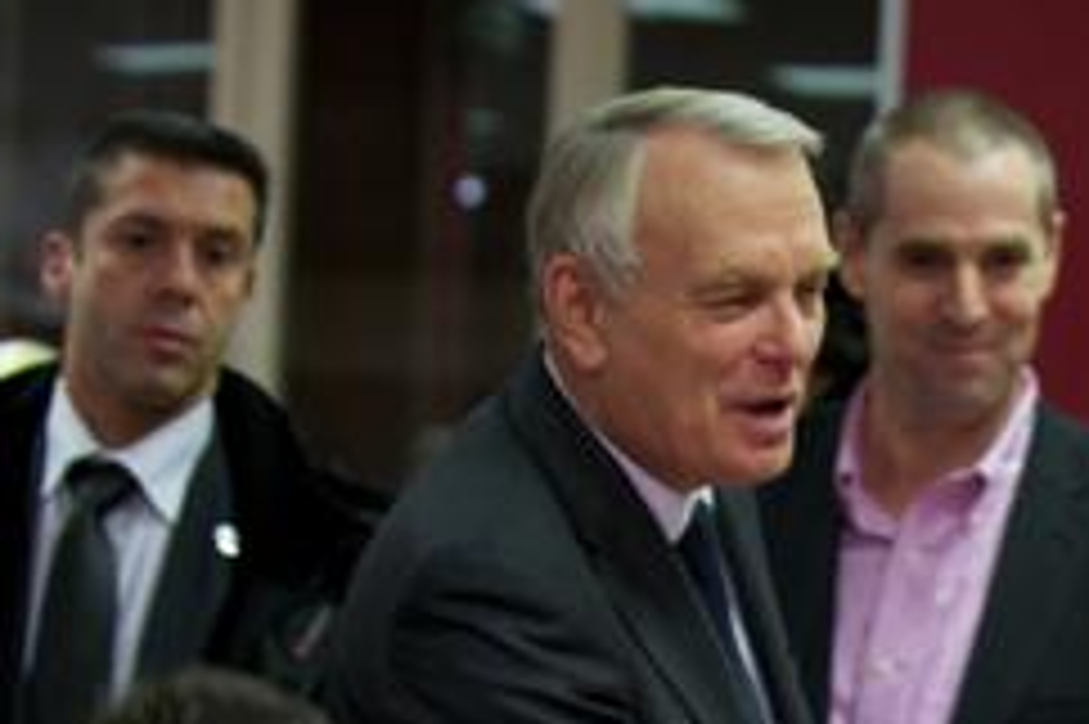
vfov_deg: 7.4
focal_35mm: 185
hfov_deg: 11.0
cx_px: 1152
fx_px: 5592
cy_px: 706
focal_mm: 70
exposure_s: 1/50
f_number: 3.5
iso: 800
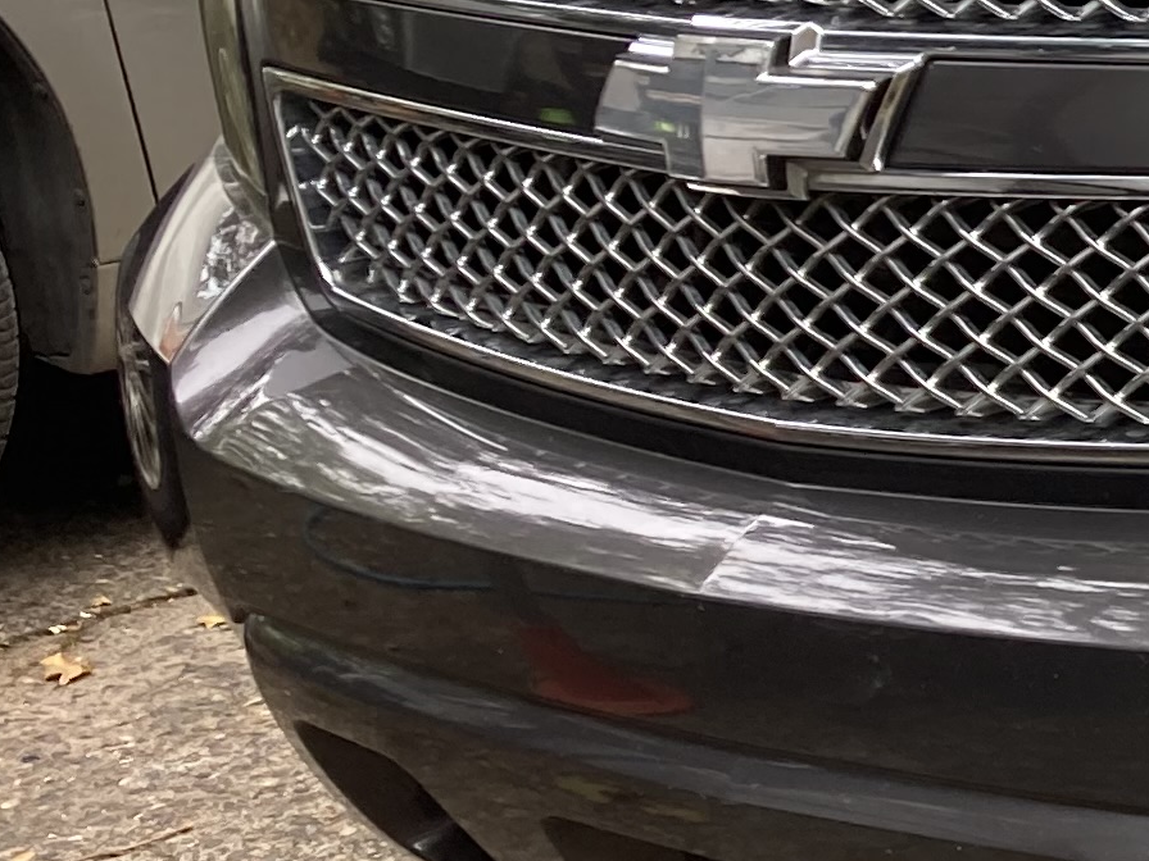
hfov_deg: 13.1
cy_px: -20
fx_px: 4182
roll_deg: -3.1
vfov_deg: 11.6
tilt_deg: -17.0
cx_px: 2449
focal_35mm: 126
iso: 32
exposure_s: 1/121
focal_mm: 3.99
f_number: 1.8
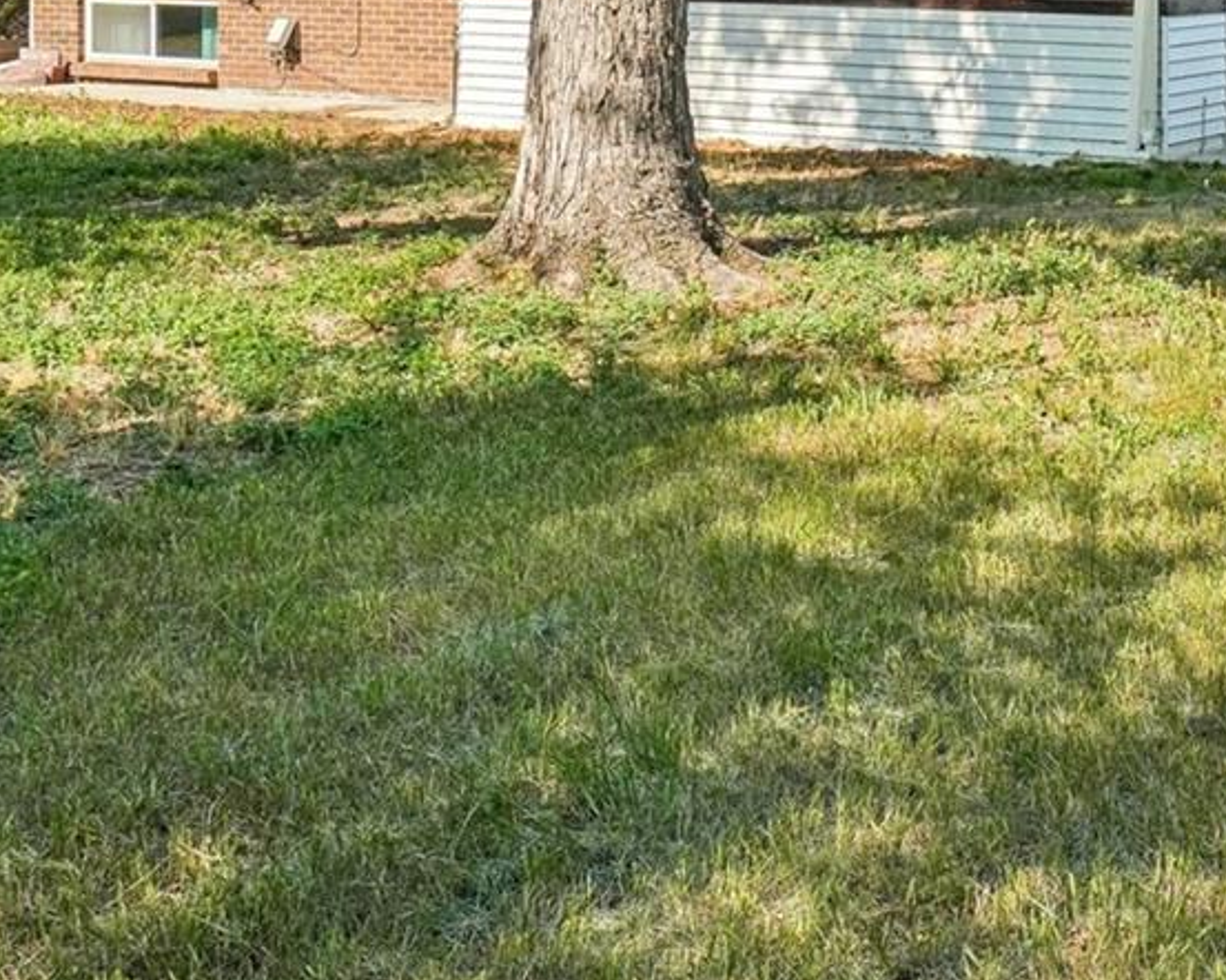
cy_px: -18
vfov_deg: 25.3
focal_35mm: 57
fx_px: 2068
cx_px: 1222
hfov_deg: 30.7
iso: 400
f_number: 8
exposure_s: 1/800
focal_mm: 14
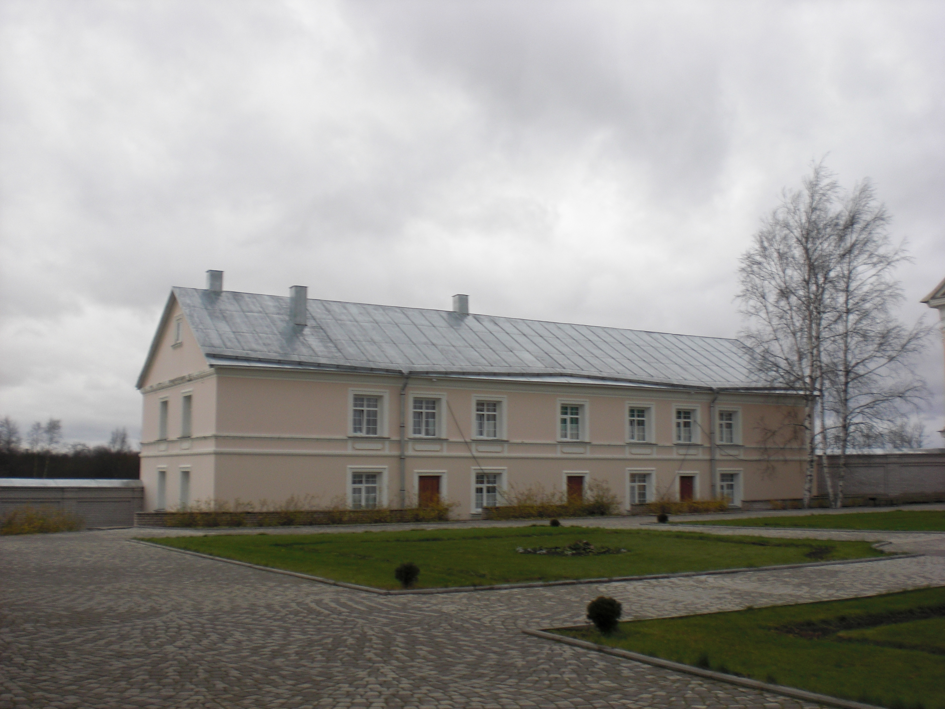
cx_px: 472
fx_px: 1037
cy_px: 354
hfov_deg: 49.0
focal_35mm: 38
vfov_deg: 37.7
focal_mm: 6.3
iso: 64
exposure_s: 1/250
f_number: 3.1
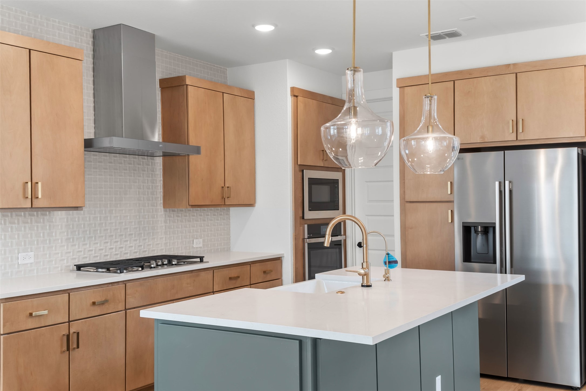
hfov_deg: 55.8
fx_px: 553
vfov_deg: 38.9
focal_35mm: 34
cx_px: 293
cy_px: 196
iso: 200
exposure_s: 1/4
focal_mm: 23
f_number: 8
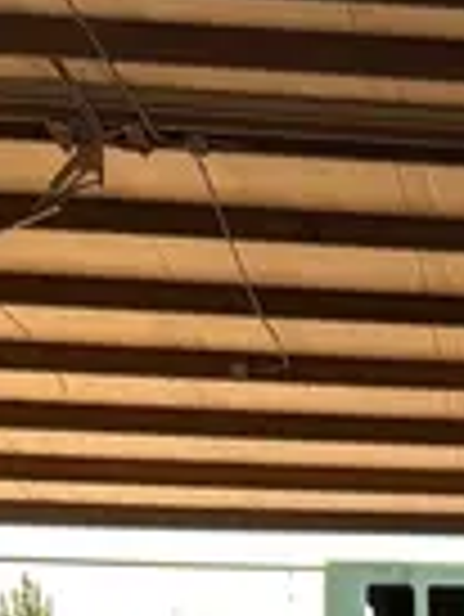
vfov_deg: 11.8
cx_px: 1072
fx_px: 2480
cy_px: 1446
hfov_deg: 9.6
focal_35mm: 139
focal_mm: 5.7
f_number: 1.5
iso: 50
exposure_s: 1/439
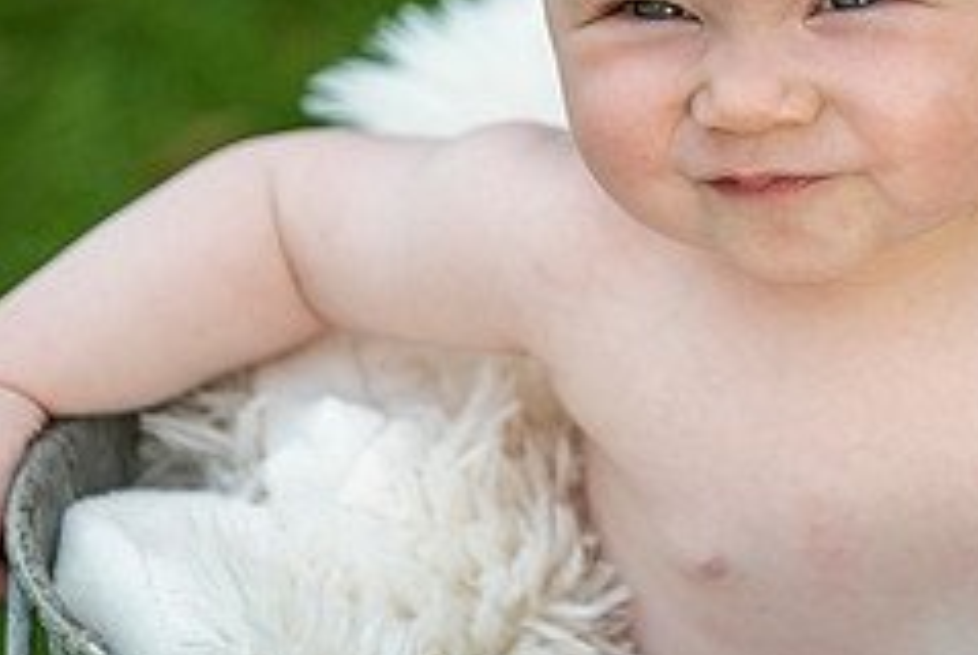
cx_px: 789
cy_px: 59
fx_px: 8323
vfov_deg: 4.5
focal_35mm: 306
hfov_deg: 6.7
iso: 400
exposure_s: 1/2000
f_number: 2.8
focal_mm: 120
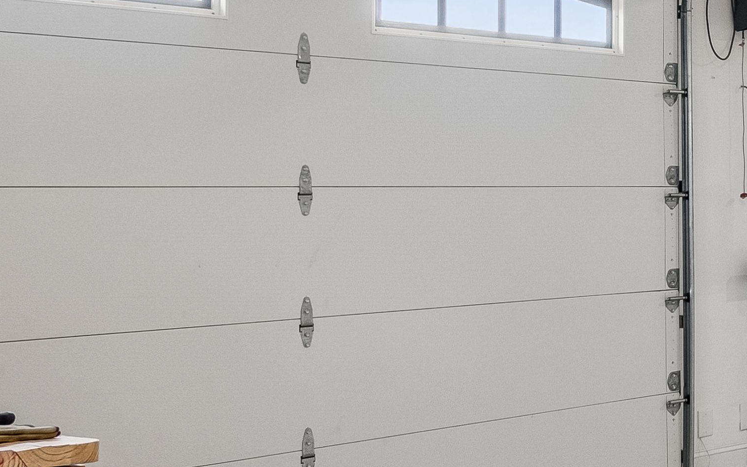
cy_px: 195
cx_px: 1252
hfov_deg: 22.7
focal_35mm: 64
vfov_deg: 20.3
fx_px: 1303
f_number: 8
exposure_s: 1/40
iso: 320
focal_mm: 11.5
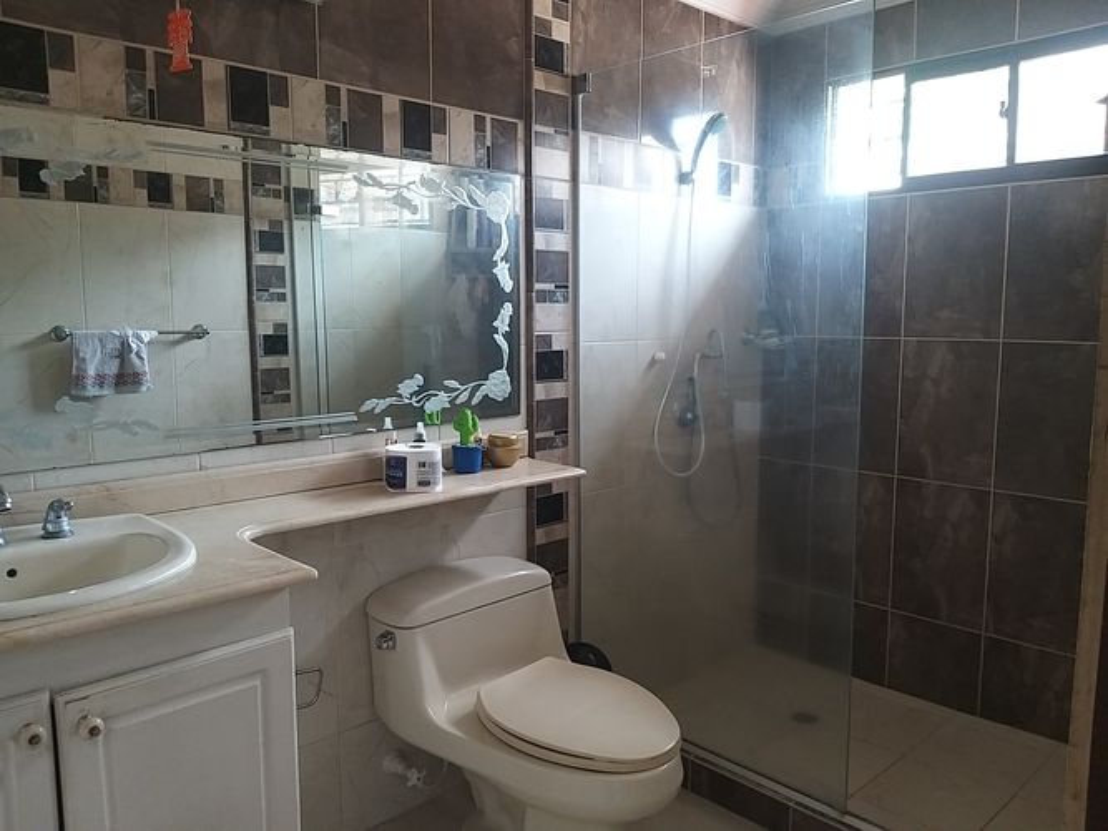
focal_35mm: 27
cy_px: 416
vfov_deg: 51.3
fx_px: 864
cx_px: 554
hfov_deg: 65.3
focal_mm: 3.93
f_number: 1.7
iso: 200
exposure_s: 1/40
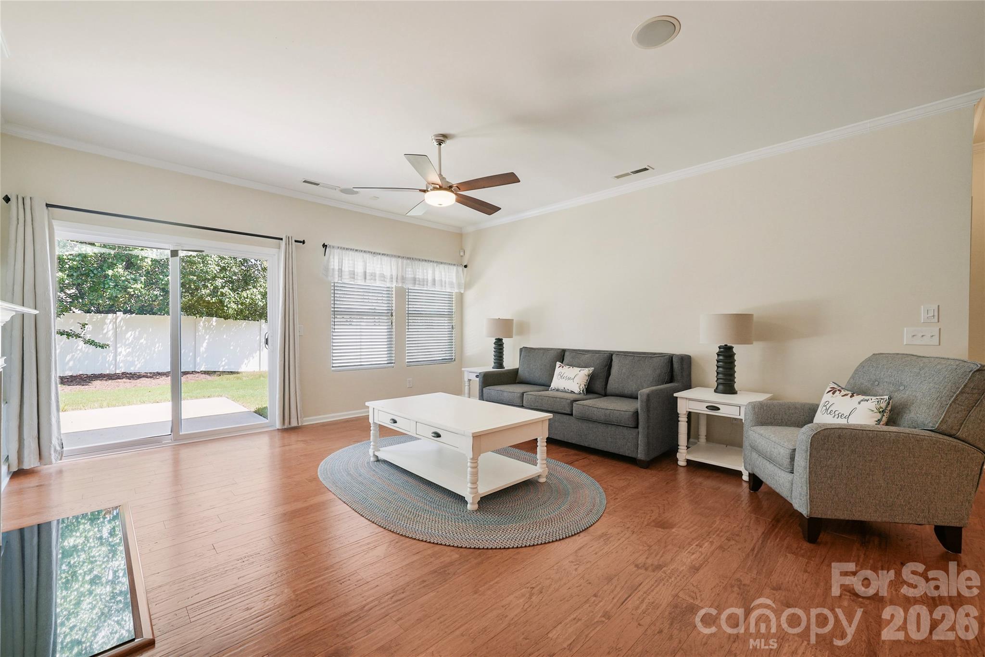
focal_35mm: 14
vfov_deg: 81.3
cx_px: 492
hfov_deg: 104.2
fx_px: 383
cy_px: 328
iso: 100
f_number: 9
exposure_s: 1/2.5
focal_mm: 14
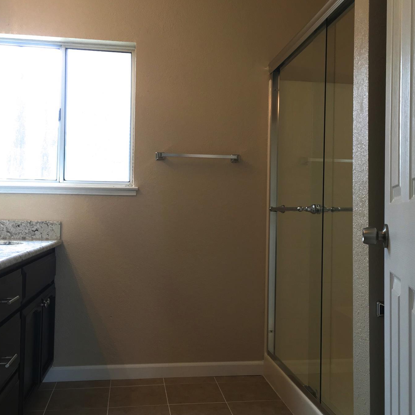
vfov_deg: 43.9
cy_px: 212
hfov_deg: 43.8
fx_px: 515
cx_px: 217
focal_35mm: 38
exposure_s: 1/120
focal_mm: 4.15
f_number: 2.2
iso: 40
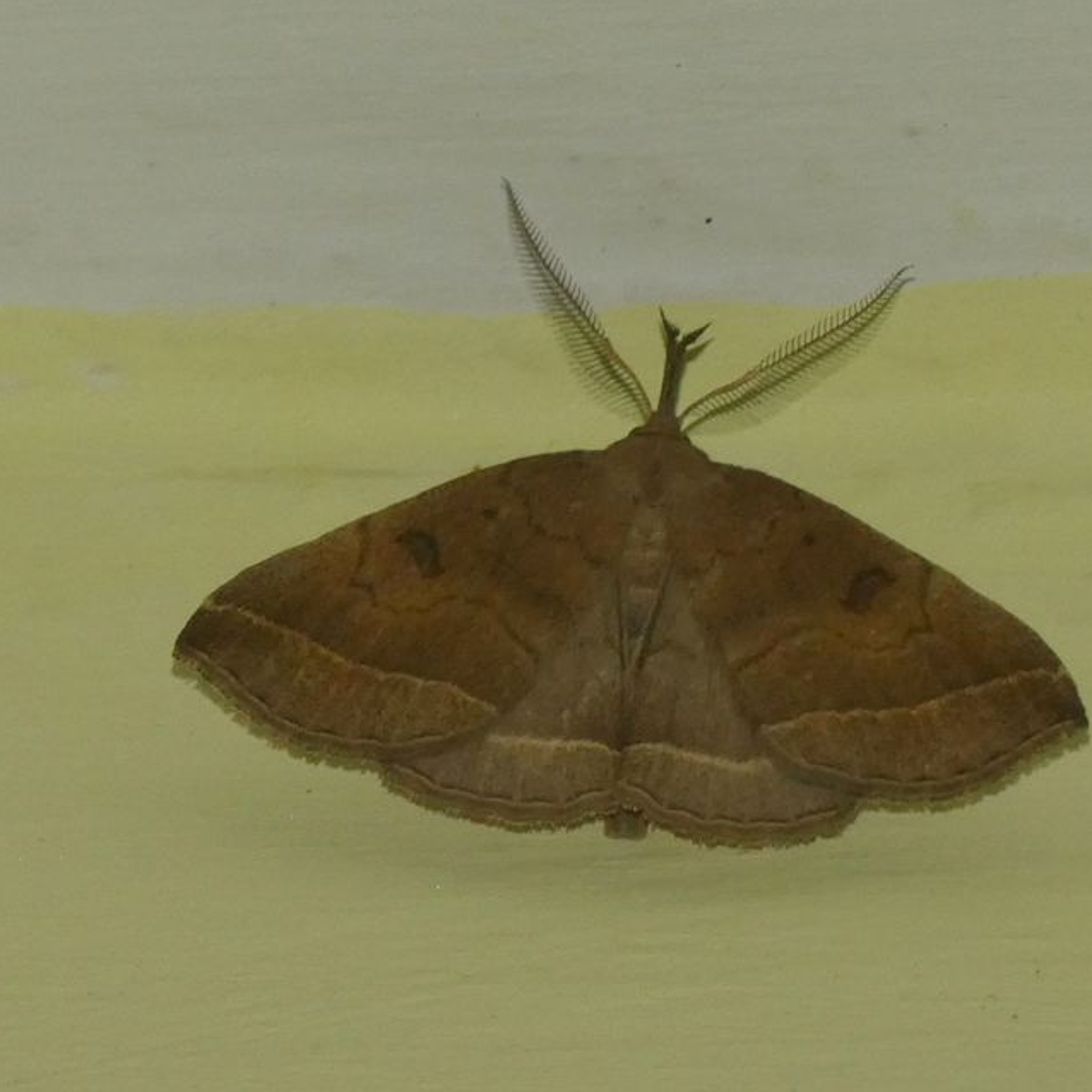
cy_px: 546
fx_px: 21735
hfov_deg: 2.9
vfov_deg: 2.9
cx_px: 626
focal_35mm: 609
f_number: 5.6
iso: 250
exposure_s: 1/125
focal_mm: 92.3
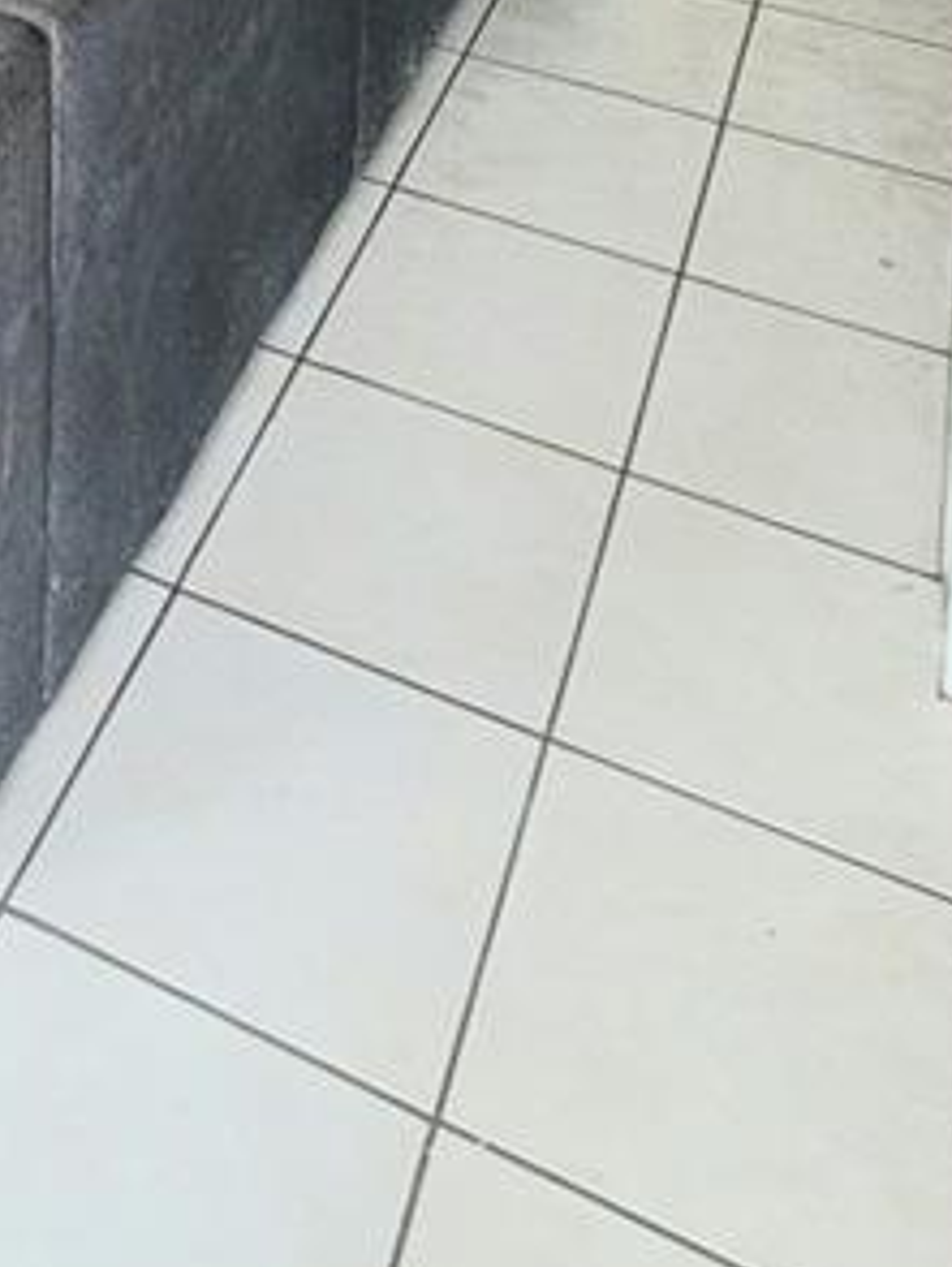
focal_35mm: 53
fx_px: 1941
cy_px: -771
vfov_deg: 24.7
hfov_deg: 26.5
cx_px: 60
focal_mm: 1.74
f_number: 2.2
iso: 40
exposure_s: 1/125
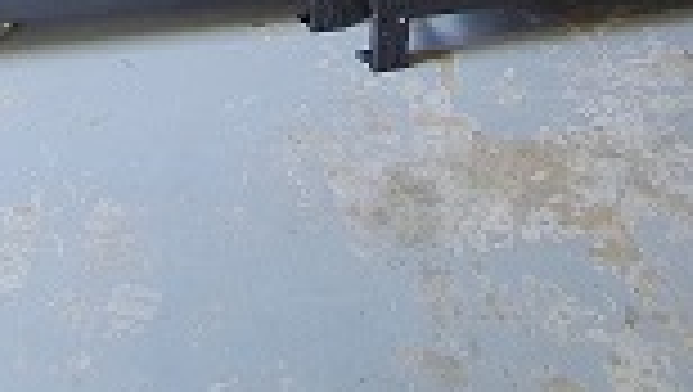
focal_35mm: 46
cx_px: 297
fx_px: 846
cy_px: -394
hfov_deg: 44.4
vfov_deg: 17.9
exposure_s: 1/100
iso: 50
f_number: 2.2
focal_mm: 1.8
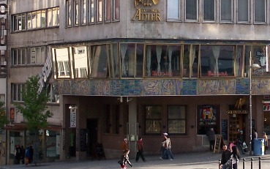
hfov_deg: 13.5
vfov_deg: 8.5
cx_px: 222
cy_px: -16
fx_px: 1134
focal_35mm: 154
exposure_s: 1/250
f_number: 3.2
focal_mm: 11.1
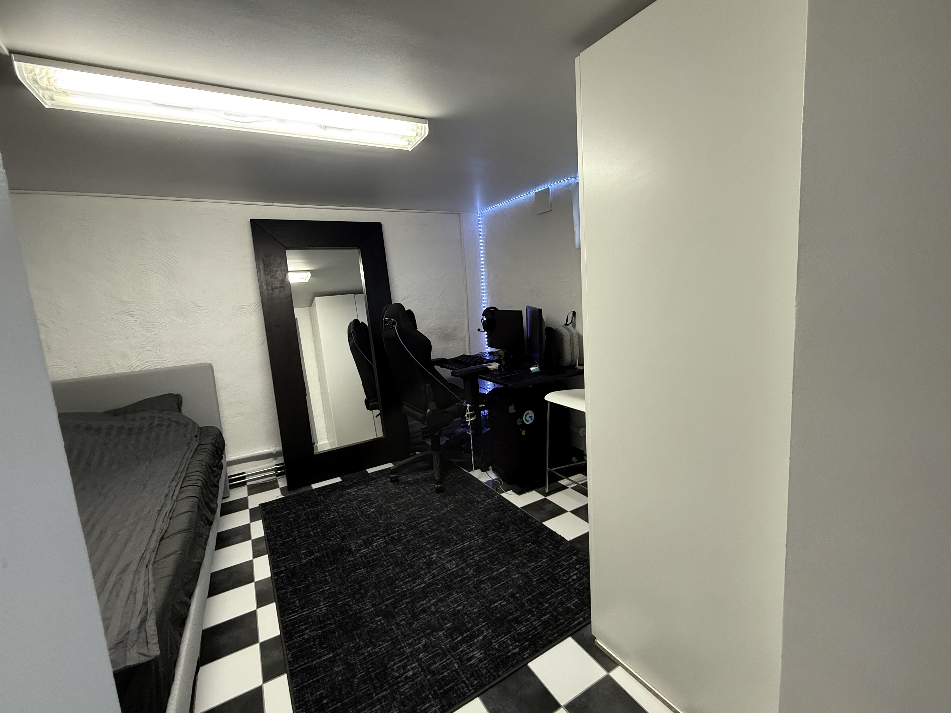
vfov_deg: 81.7
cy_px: 349
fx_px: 412
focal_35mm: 15
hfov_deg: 98.2
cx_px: 463
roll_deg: +4.4
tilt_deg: -7.4
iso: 250
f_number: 2.2
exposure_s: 1/100
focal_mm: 2.22
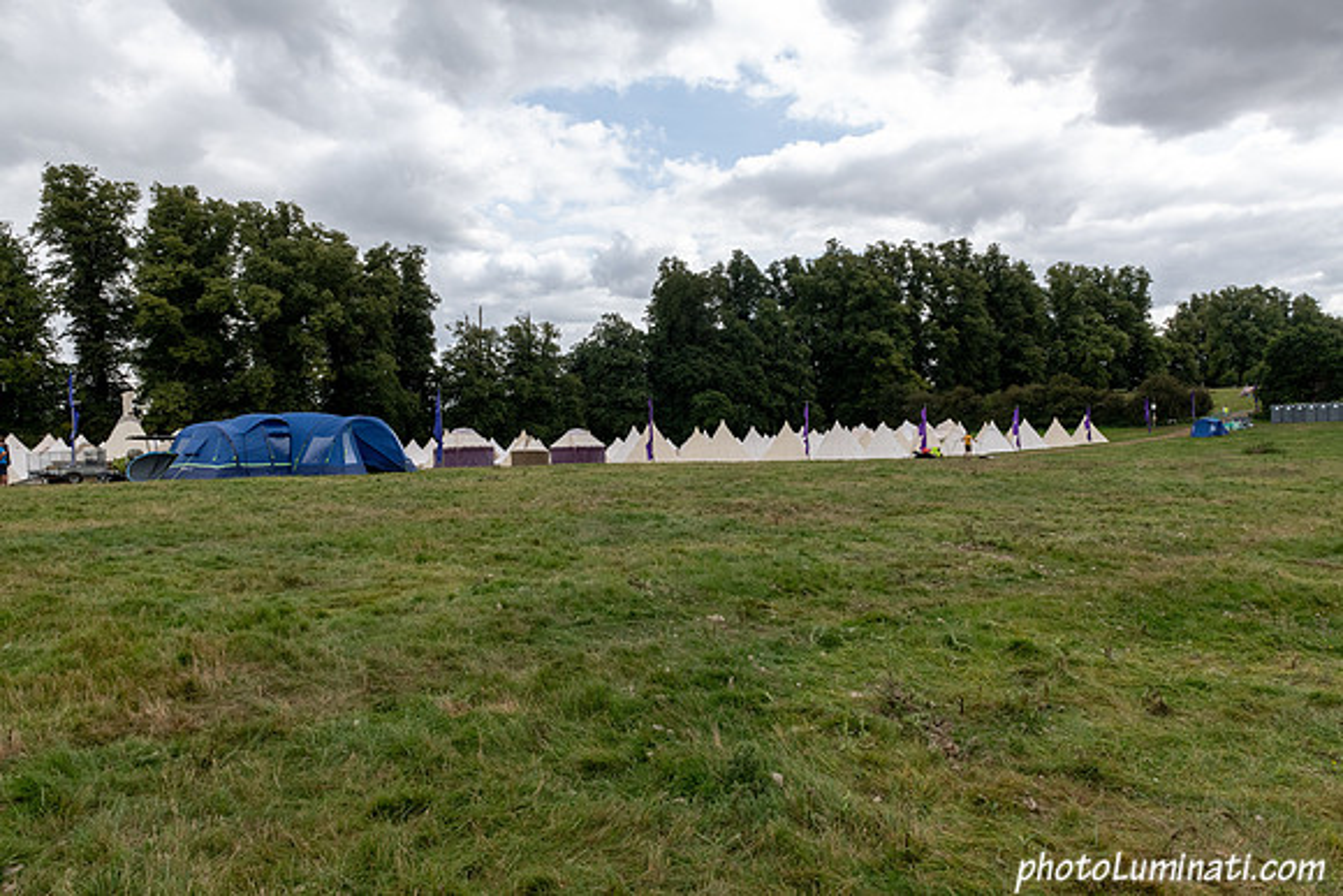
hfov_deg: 73.7
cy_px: 448
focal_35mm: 24
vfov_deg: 53.2
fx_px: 896
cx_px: 672
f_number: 14
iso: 800
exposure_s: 1/250
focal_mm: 24
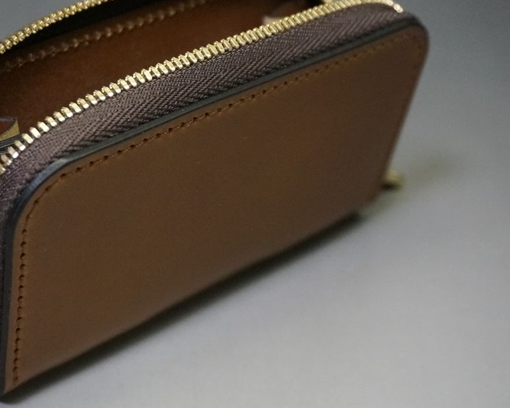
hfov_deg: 24.0
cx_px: 162
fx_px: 1192
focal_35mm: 79
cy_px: 177
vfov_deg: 19.4
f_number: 5.6
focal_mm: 36
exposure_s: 1/125
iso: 3200
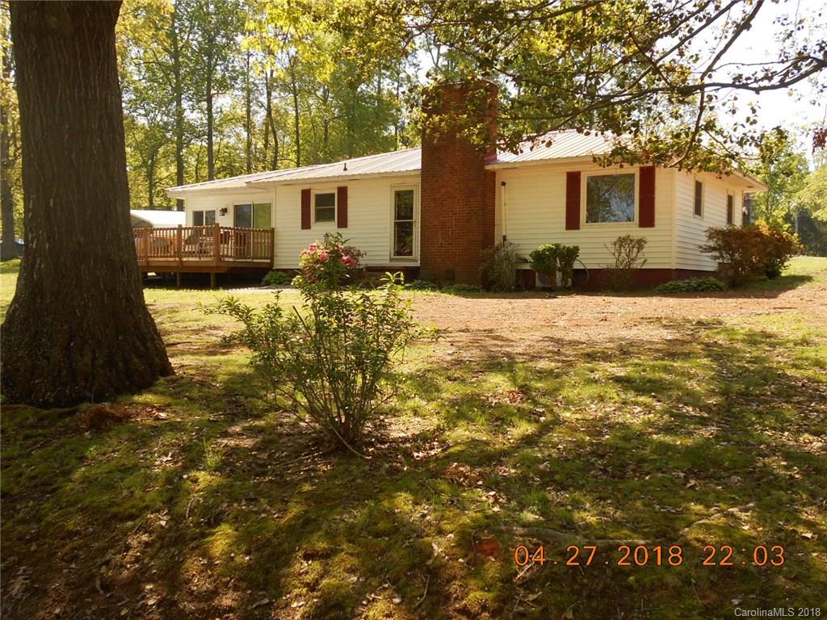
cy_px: 310
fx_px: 765
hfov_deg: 56.8
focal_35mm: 32
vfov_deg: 44.2
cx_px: 414
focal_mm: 5.8
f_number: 3.6
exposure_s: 1/250
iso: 80
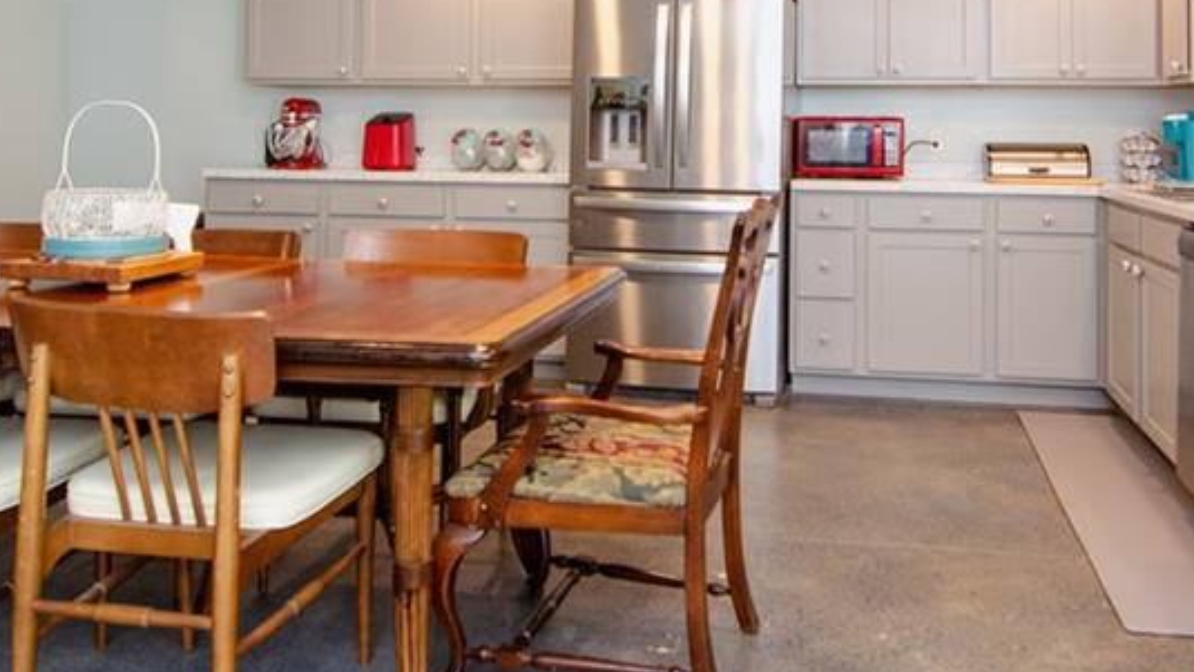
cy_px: 97
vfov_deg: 34.1
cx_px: 716
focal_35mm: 33
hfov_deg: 59.0
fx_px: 1045
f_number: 3.5
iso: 1250
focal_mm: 11
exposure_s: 1/100
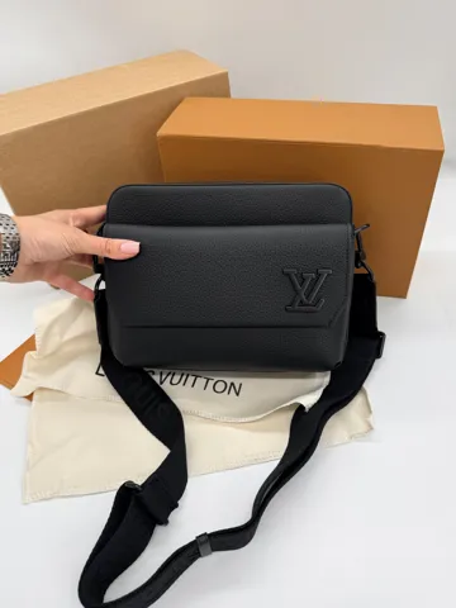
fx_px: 422
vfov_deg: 71.6
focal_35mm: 24
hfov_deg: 56.8
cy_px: 304
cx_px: 228
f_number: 1.8
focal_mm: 6.76
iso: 80
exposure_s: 1/440
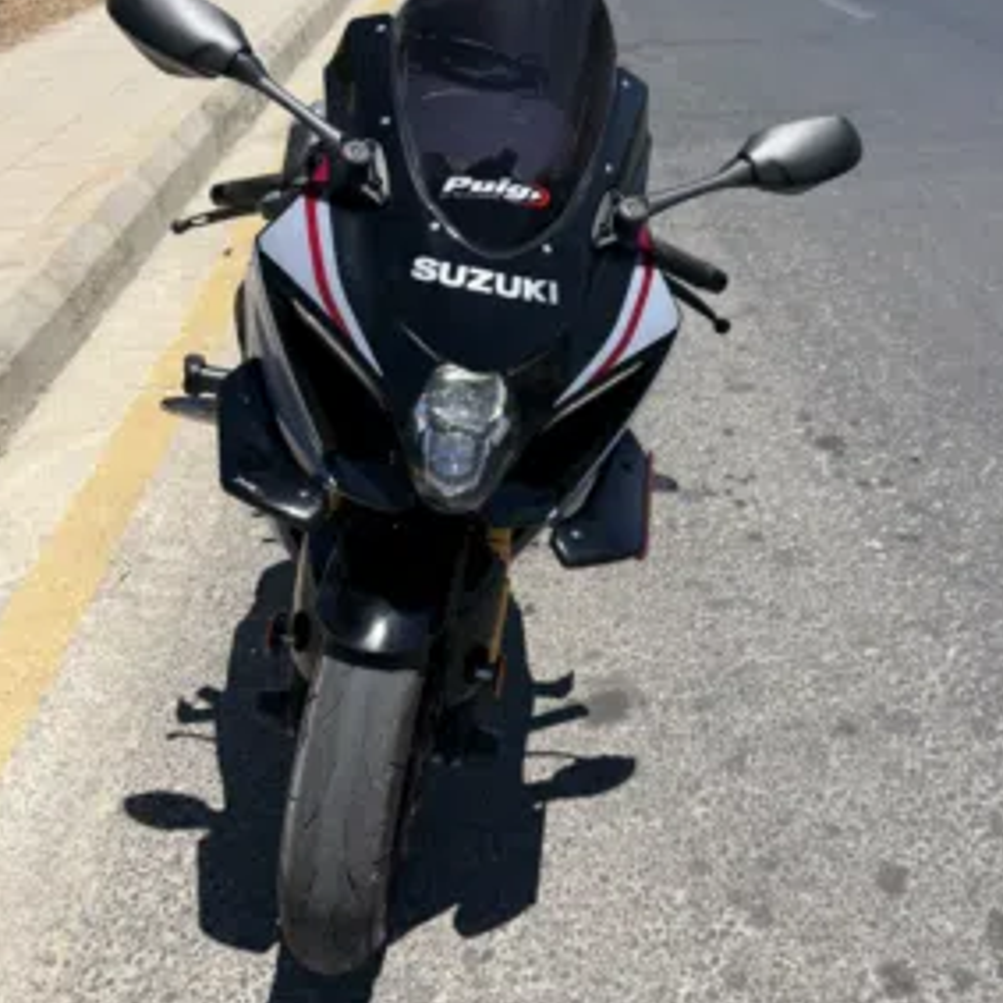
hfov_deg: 54.0
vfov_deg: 54.0
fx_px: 983
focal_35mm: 30
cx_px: 486
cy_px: 507
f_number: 1.78
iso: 80
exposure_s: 1/4975
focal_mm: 6.76
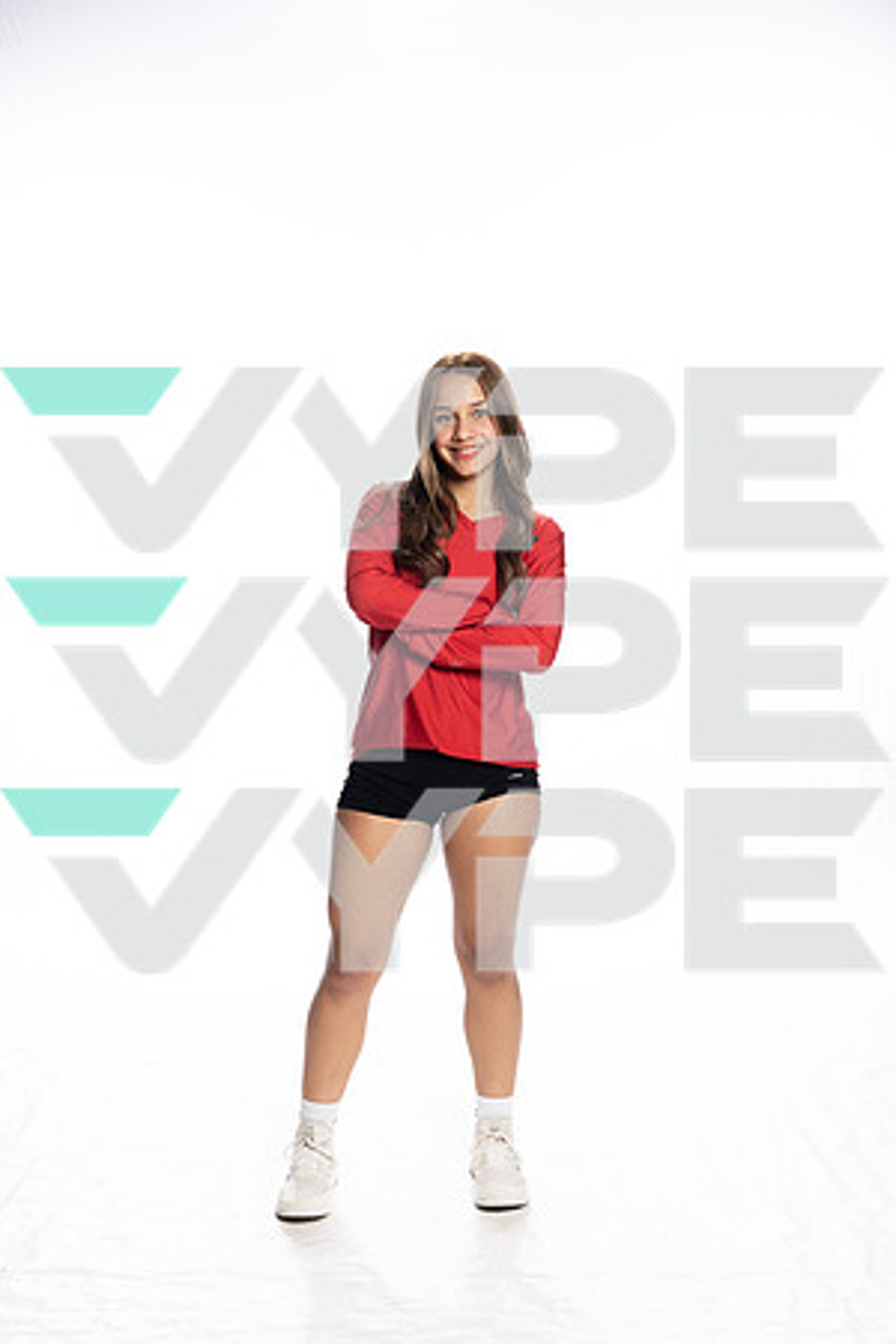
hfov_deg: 27.0
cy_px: 672
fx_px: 1867
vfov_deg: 39.6
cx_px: 448
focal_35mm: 50
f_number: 8
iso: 400
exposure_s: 1/250
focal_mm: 50
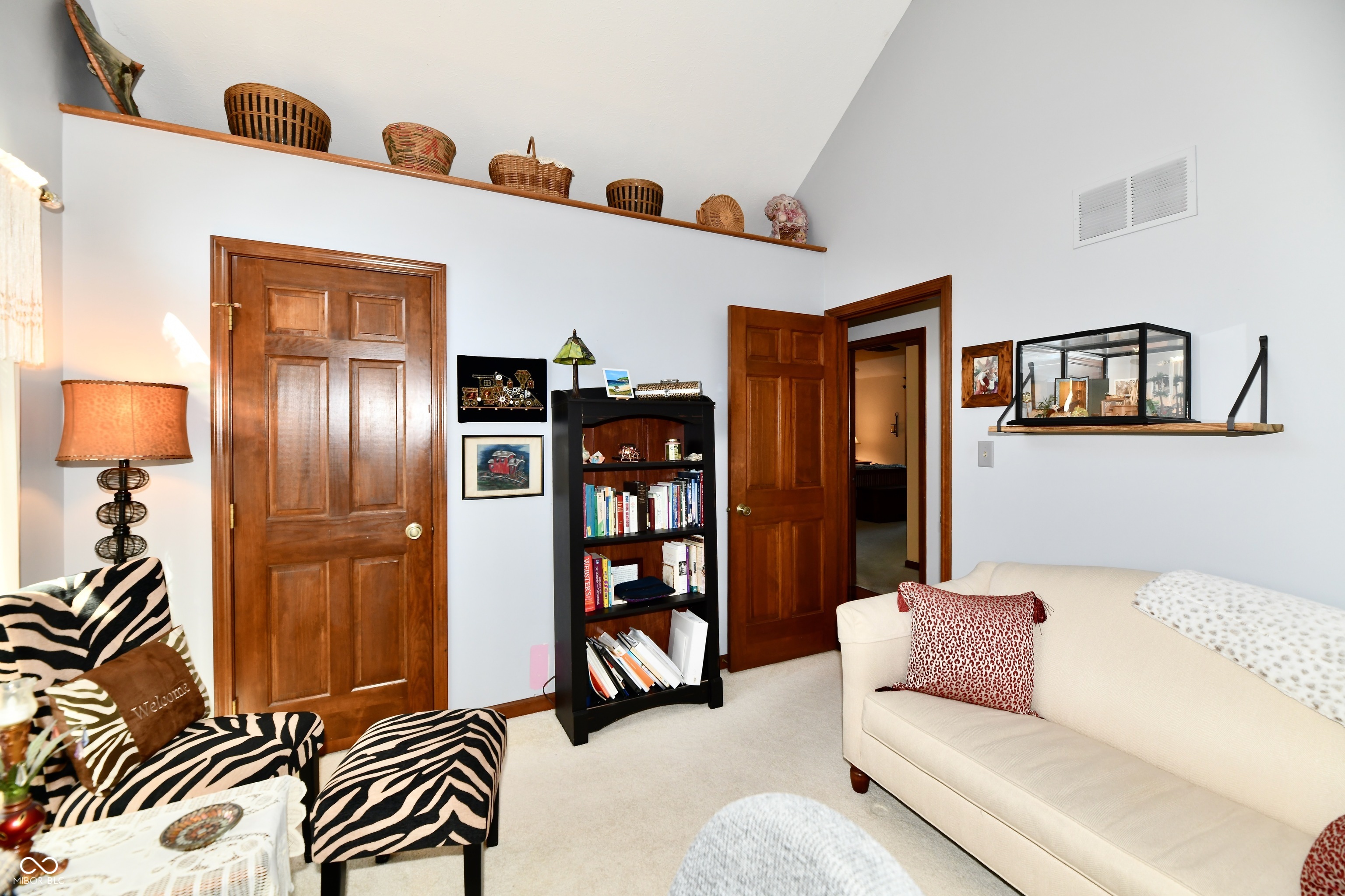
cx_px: 672
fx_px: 523
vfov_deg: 81.2
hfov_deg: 104.3
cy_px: 448
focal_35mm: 14
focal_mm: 14
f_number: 6.3
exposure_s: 1/60
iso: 640
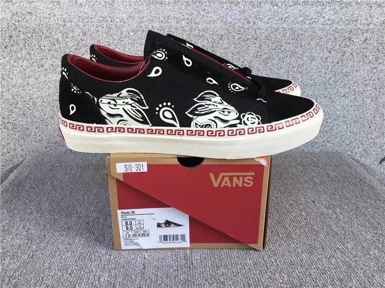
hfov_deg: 58.4
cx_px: 192
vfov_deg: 45.4
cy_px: 144
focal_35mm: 31
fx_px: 345
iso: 25
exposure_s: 1/185
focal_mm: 3.3
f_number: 2.4
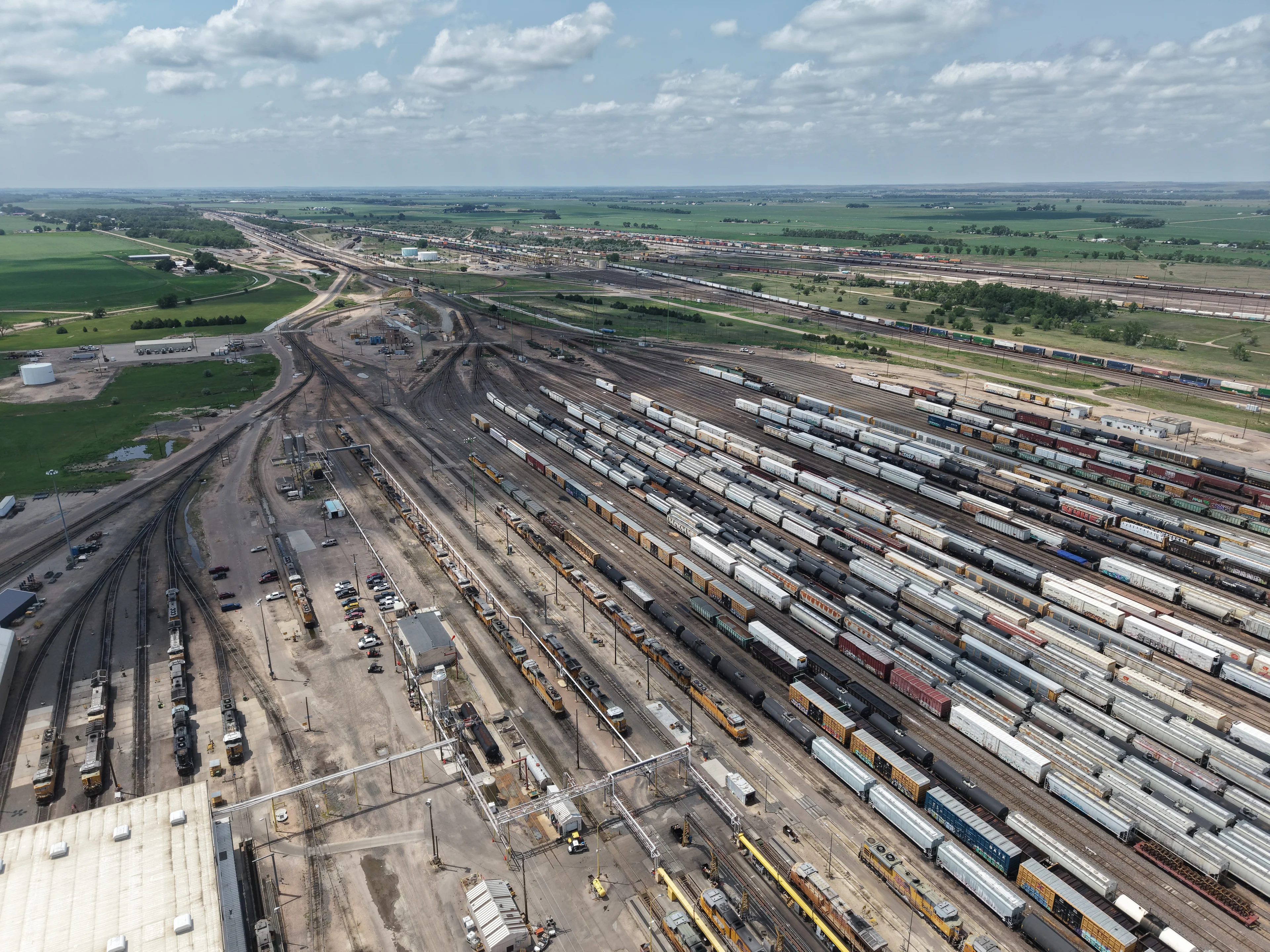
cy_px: 476
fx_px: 881
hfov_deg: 71.6
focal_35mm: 24
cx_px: 635
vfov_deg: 56.8
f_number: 1.8
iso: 140
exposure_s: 1/4000
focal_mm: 8.67
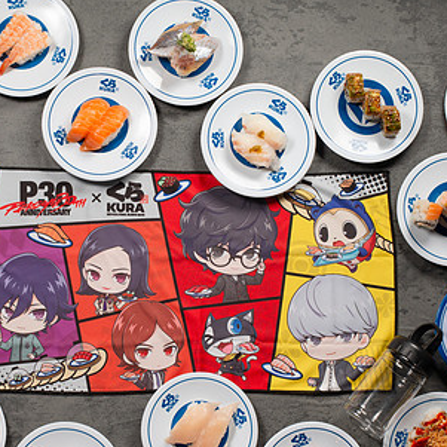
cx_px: 101
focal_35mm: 83
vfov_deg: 20.8
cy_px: 283
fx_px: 1213
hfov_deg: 20.7
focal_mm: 50
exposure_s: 1/200
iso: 200
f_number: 16
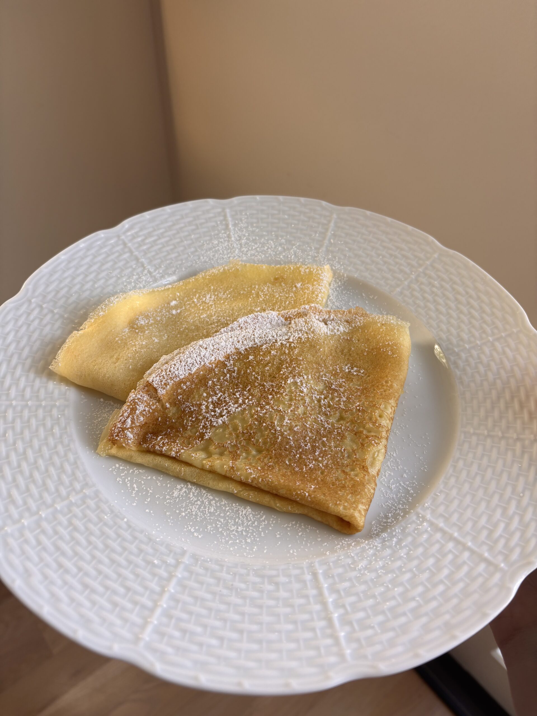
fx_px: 538
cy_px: 358
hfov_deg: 53.1
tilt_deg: -48.7
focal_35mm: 26
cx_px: 268
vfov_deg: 67.3
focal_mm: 5.96
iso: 50
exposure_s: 1/120
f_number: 1.6
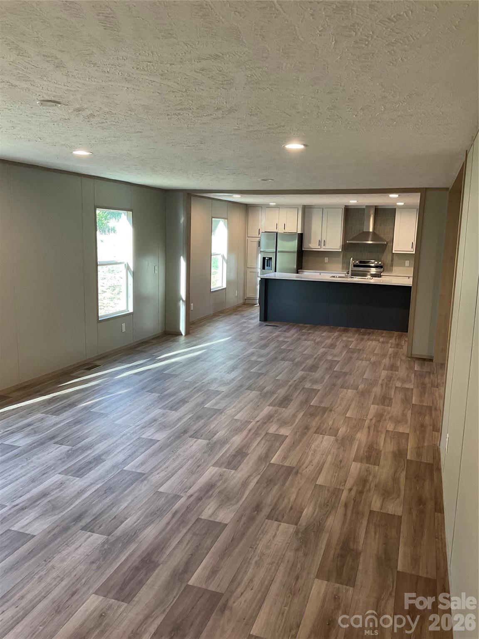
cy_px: 320
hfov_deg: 48.2
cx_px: 240
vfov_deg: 61.7
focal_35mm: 29
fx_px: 535
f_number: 1.8
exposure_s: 1/60
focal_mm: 3
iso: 64
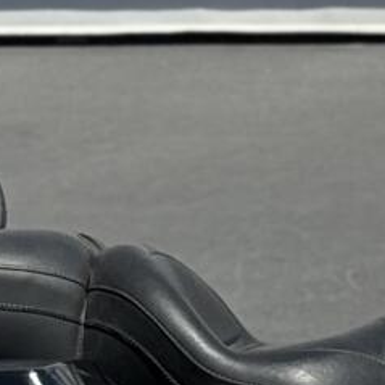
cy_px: 311
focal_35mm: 355
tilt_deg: -11.7
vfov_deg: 4.9
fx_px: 4467
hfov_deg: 4.9
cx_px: 569
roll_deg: +0.5
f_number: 1.78
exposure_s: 1/6024
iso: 64
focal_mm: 6.76
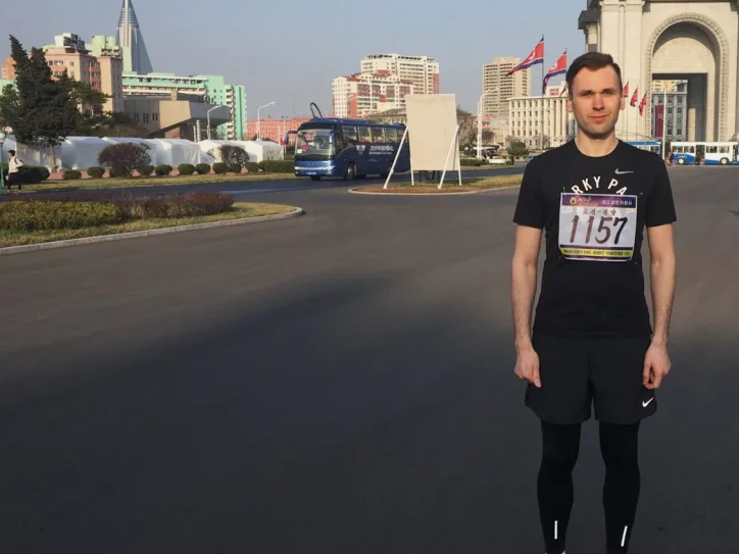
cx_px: 521
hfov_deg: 44.8
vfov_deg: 35.0
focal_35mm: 41
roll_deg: +2.3
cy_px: 223
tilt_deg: -5.4
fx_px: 875
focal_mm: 4.15
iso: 25
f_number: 2.2
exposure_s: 1/938
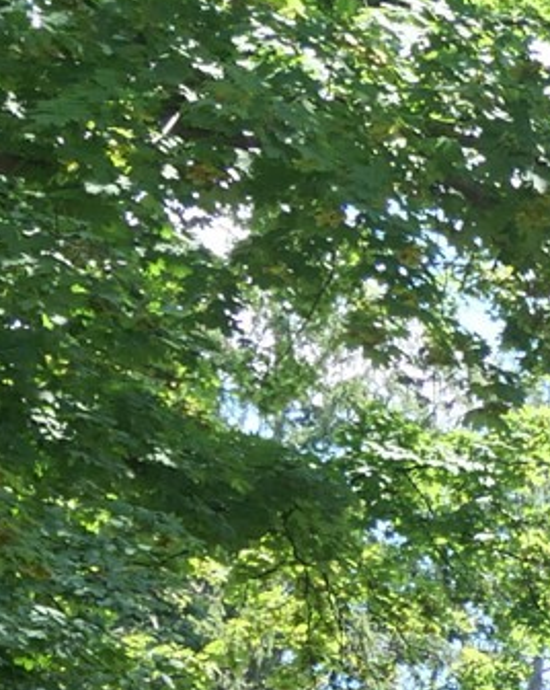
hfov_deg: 9.0
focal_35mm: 143
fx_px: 2915
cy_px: 1513
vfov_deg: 11.7
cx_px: 1595
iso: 200
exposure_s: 1/200
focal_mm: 12
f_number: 4.5
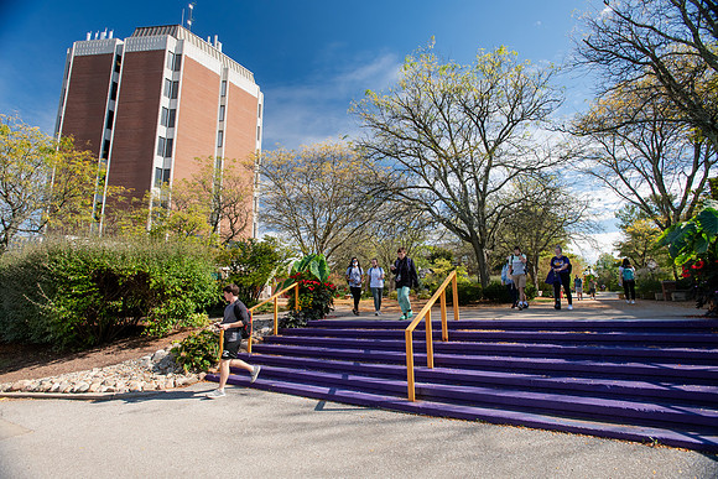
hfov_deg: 93.3
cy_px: 240
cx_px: 359
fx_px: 339
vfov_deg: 70.5
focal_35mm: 17
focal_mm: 17
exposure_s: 1/320
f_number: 7.1
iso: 640
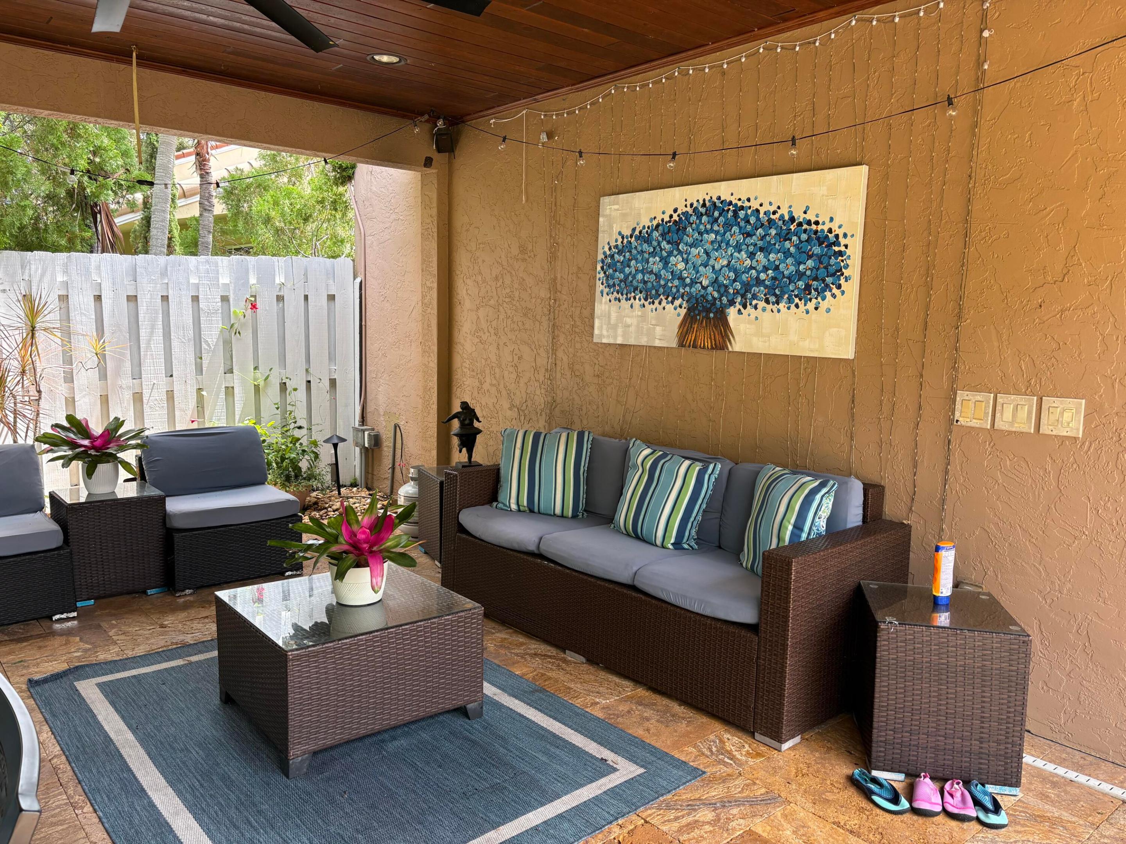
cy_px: 422
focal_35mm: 26
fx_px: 846
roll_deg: -1.0
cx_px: 563
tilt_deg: -7.2
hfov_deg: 67.3
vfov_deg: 53.1
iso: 64
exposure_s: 1/267
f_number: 1.6
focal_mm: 5.96
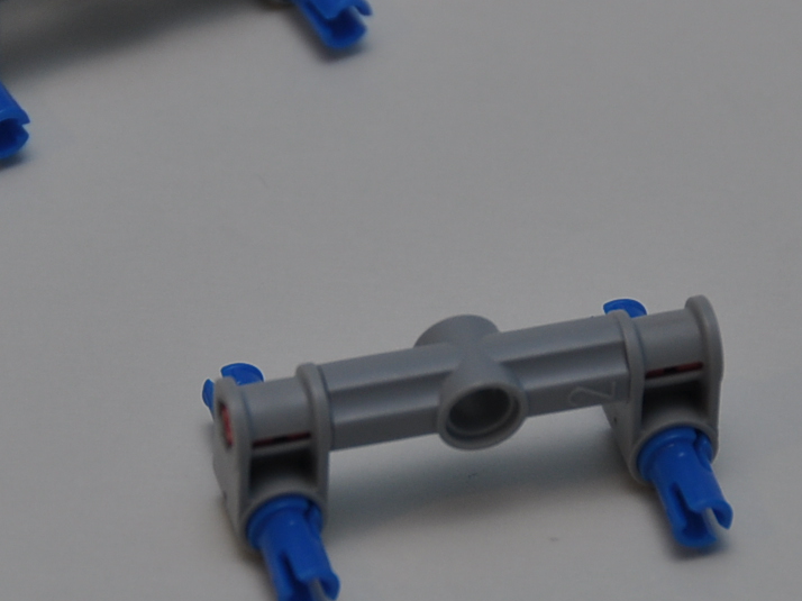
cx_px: 395
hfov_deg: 4.4
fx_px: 10525
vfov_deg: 3.3
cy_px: 310
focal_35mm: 454
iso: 200
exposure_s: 1/60
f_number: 5.3
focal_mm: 105
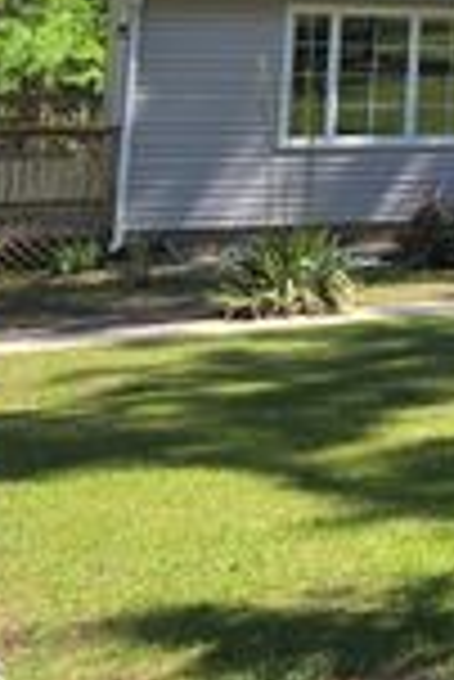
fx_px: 1491
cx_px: 769
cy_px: -92
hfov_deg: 15.4
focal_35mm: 79
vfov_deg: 23.8
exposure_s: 1/1728
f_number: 1.8
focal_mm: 5.4
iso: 80
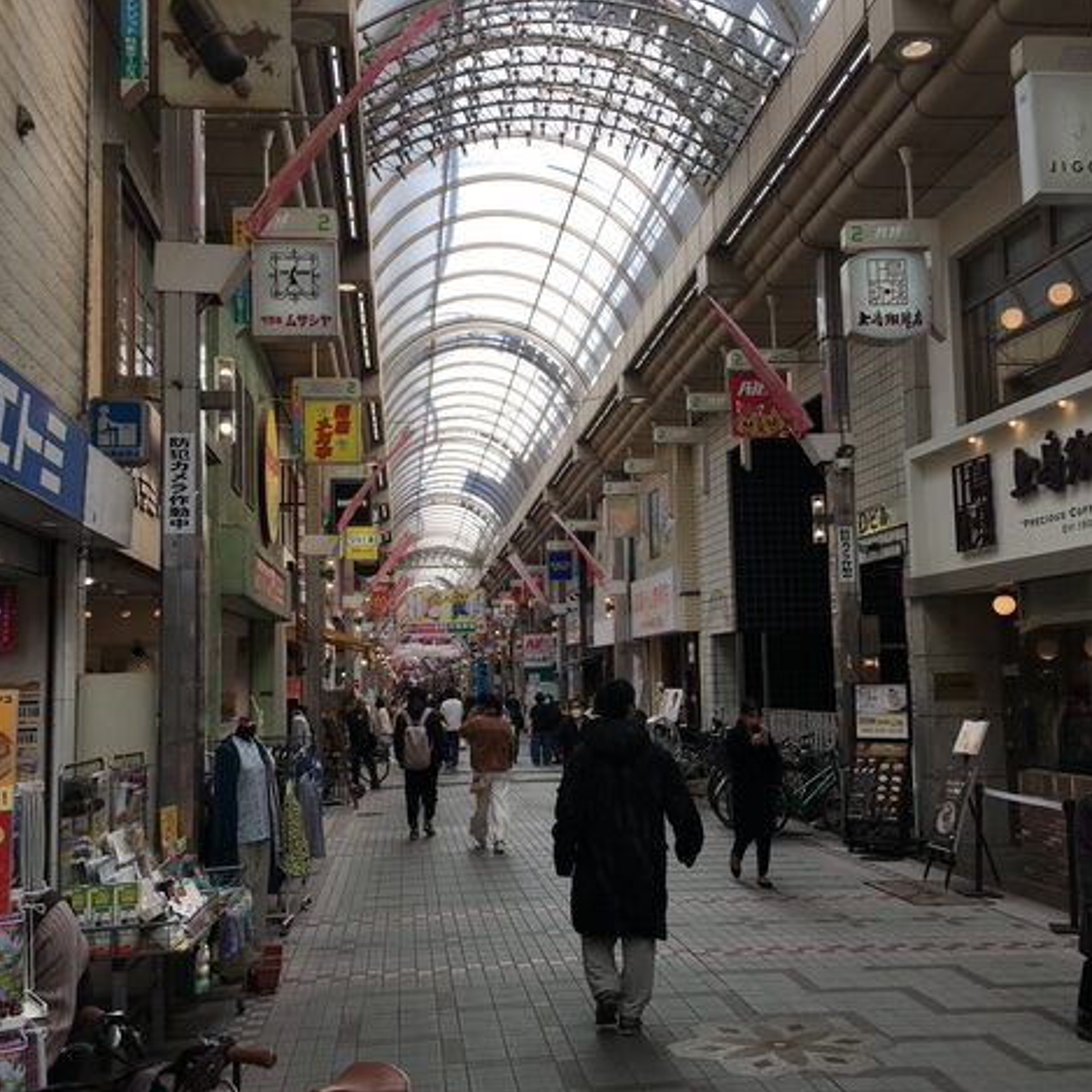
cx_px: 540
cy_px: 559
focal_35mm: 35
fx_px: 1249
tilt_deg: +5.7
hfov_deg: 47.2
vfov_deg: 47.2
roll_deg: +1.0
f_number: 2.2
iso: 25
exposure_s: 1/553
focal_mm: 4.15
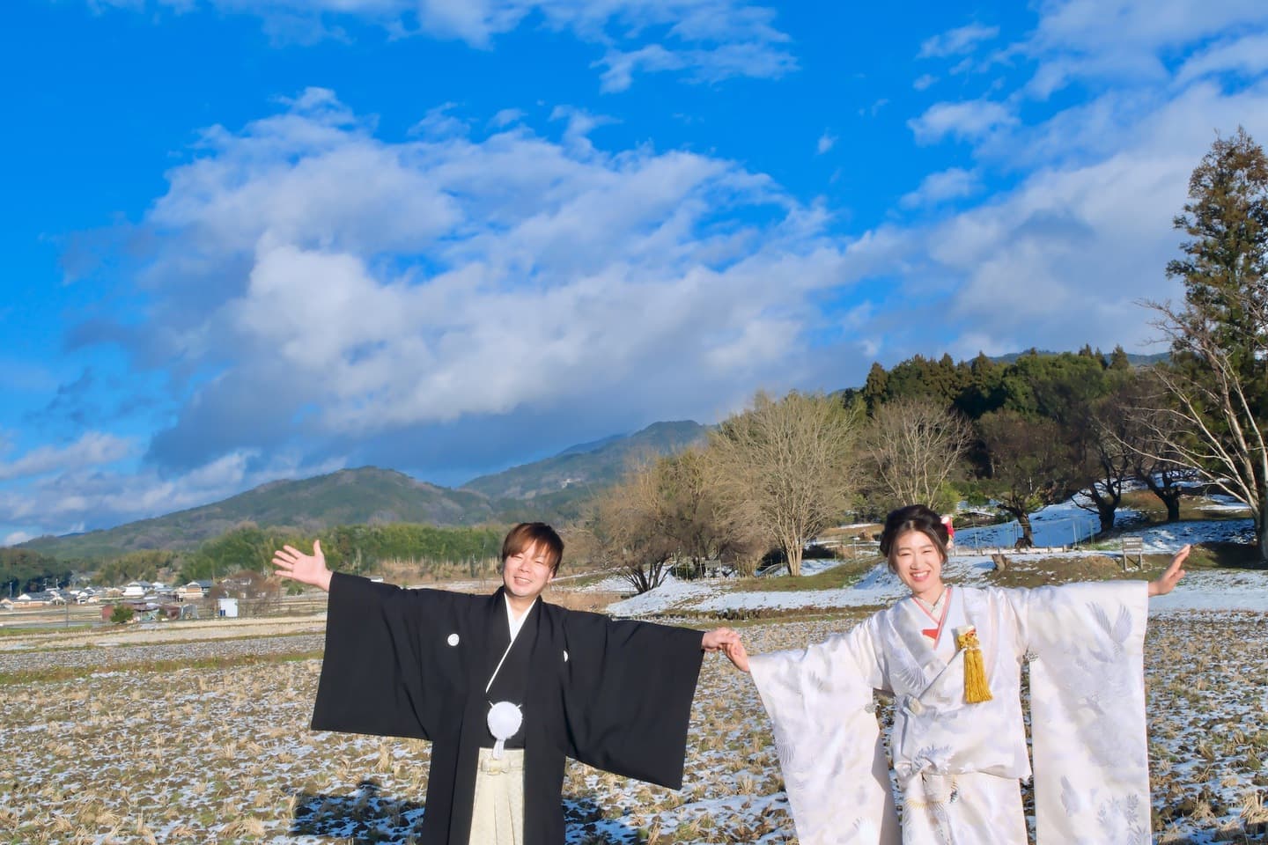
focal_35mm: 36
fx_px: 1268
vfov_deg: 36.9
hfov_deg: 53.1
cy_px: 422
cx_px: 634
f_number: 16
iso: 800
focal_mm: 24
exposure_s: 1/250
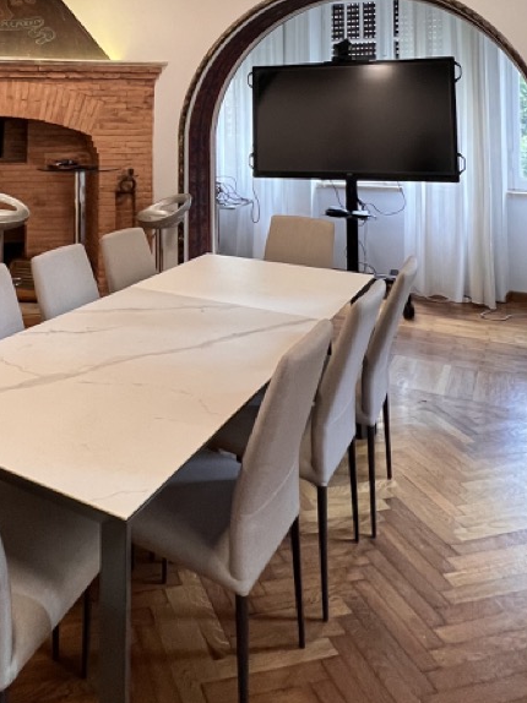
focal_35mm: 29
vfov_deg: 54.8
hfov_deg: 46.5
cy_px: 89
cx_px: 132
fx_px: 589
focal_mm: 1.57
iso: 250
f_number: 1.8
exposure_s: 1/50
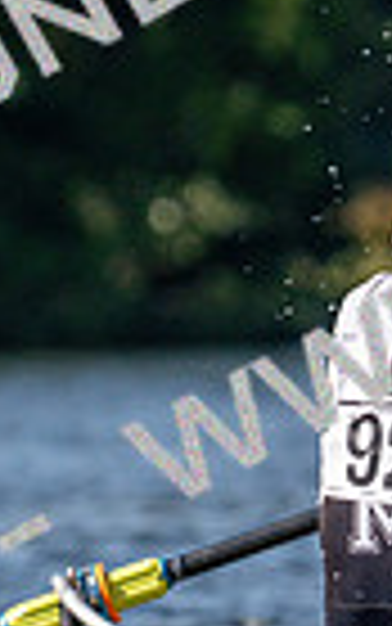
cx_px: 680
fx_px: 27884
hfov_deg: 0.8
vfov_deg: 1.3
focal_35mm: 1633
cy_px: 511
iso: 250
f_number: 6.3
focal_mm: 385
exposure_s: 1/1600
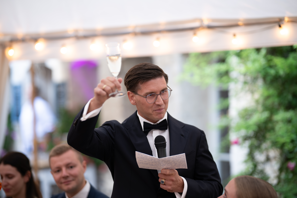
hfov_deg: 23.9
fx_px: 701
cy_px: 99
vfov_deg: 16.1
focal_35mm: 85
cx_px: 148
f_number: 1.4
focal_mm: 85
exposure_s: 1/160
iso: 200
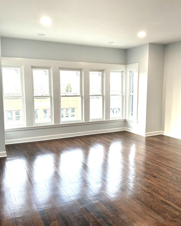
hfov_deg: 48.5
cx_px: 89
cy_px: 114
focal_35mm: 30
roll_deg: -0.1
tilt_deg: -7.1
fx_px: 201
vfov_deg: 58.8
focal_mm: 3
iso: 64
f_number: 1.8
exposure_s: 1/120
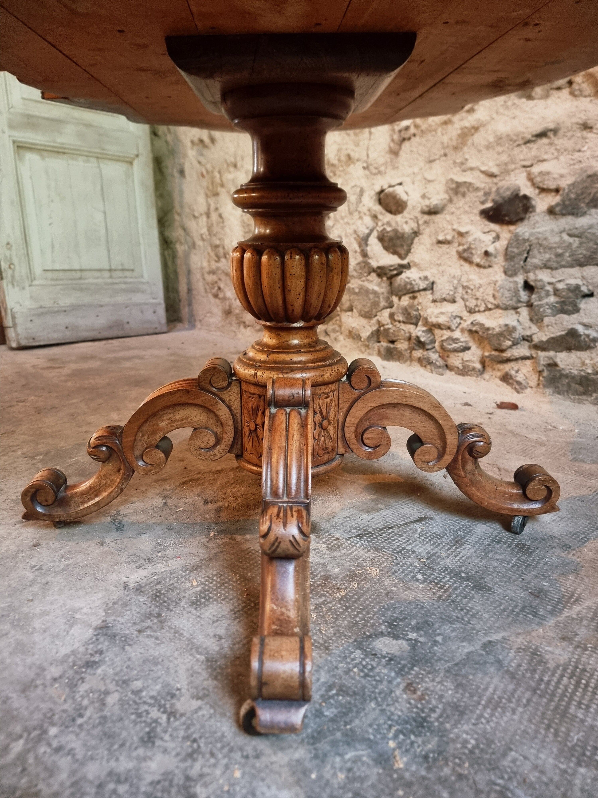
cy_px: 399
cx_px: 299
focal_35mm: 24
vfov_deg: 71.6
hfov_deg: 56.8
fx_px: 553
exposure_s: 1/25
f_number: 1.8
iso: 640
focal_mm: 6.7
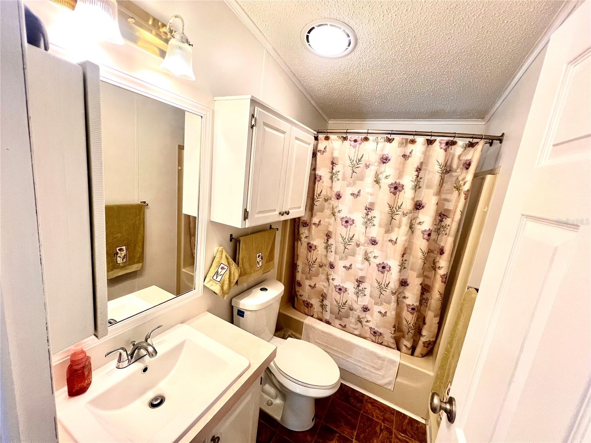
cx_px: 296
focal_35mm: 13
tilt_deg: -12.1
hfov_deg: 106.2
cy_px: 222
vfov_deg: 89.9
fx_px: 222
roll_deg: -6.4
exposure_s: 1/120
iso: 160
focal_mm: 1.57
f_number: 1.8
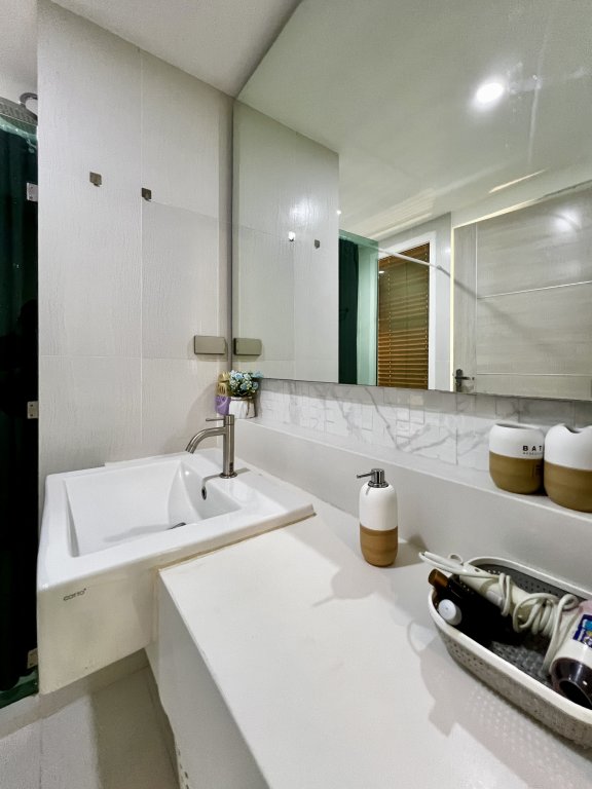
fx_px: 296
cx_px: 296
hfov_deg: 89.9
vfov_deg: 106.2
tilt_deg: -2.1
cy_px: 394
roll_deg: -2.1
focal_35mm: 13
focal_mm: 1.57
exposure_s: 1/50
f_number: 1.8
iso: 400
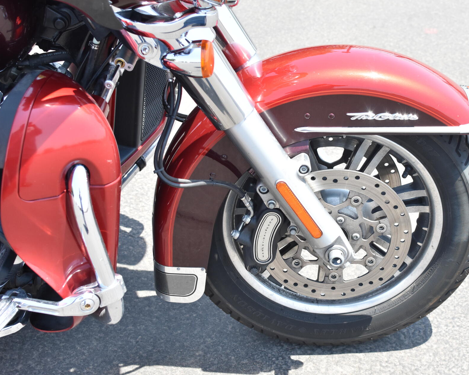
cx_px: 296
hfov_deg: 30.1
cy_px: 198
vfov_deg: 24.4
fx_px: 869
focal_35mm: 63
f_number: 4.5
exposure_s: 1/1600
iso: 800
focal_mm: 35
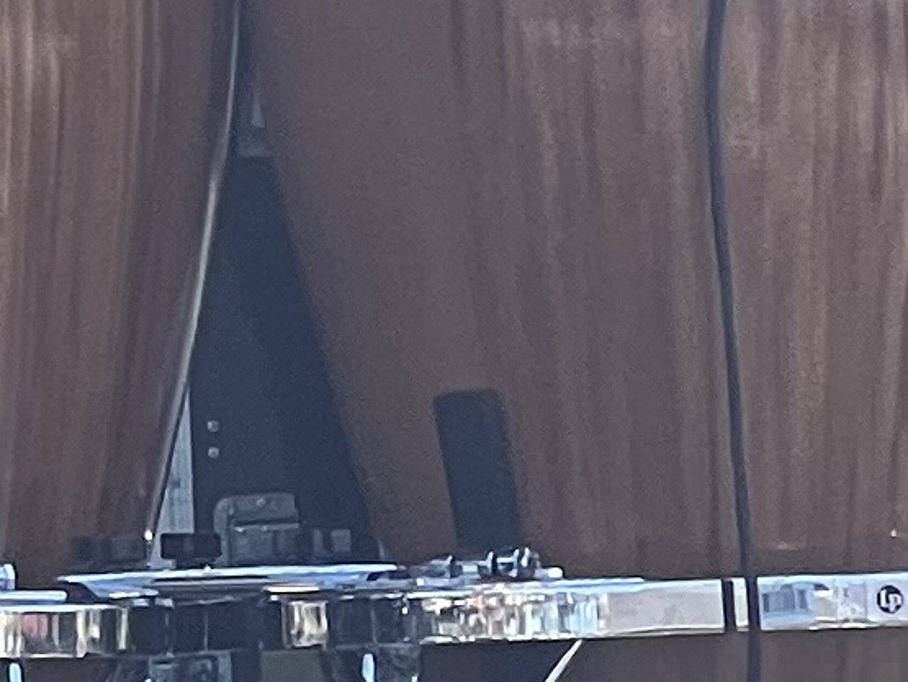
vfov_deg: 2.6
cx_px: 11
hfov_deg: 3.5
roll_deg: +2.2
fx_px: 14672
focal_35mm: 559
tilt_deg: +6.5
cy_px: -1279
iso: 32
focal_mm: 9
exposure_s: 1/405
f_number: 2.8
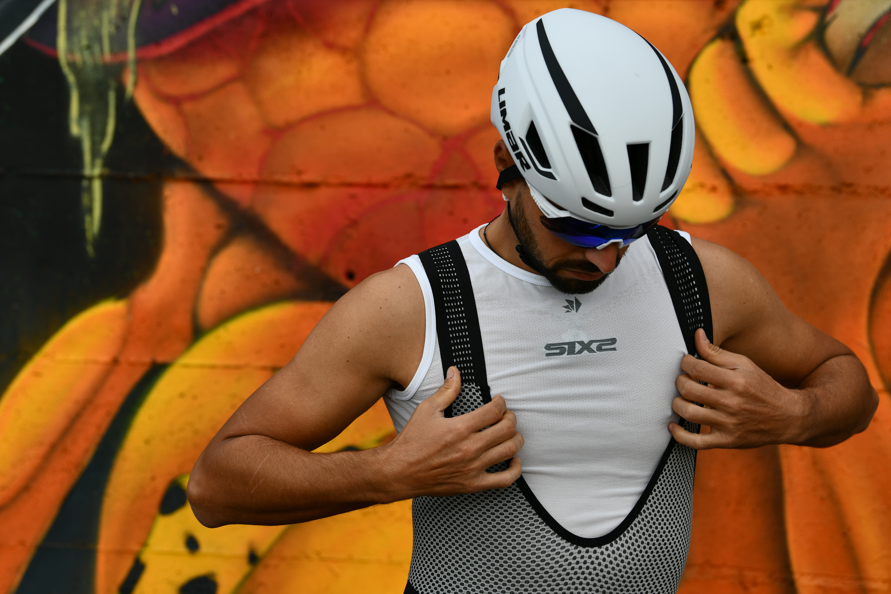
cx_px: 446
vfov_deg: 13.4
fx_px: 2524
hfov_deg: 20.0
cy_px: 297
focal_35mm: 102
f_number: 5
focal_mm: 102
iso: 200
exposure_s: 1/500
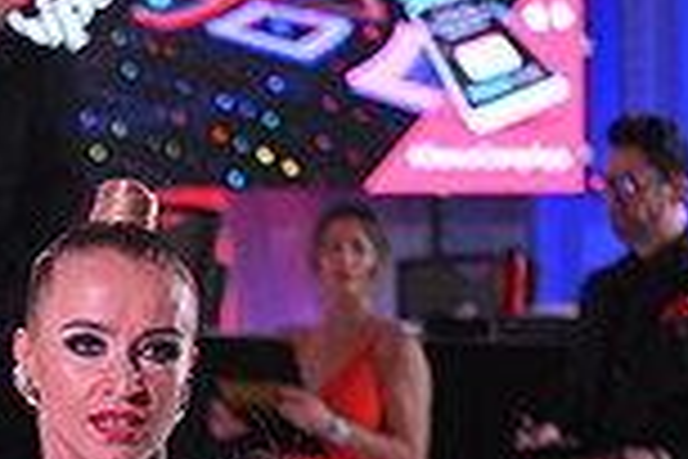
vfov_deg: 3.3
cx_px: -463
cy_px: 826
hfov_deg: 4.9
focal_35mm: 418
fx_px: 7988
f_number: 5
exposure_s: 1/250
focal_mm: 110
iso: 1600
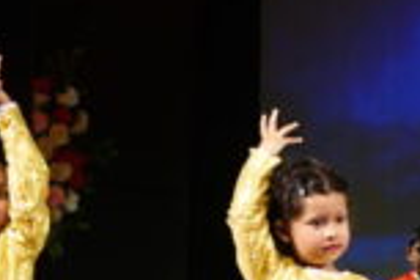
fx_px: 2741
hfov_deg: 8.6
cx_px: 557
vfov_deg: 5.8
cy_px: -67
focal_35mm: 235
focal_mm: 35
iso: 640
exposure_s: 1/200
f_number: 4
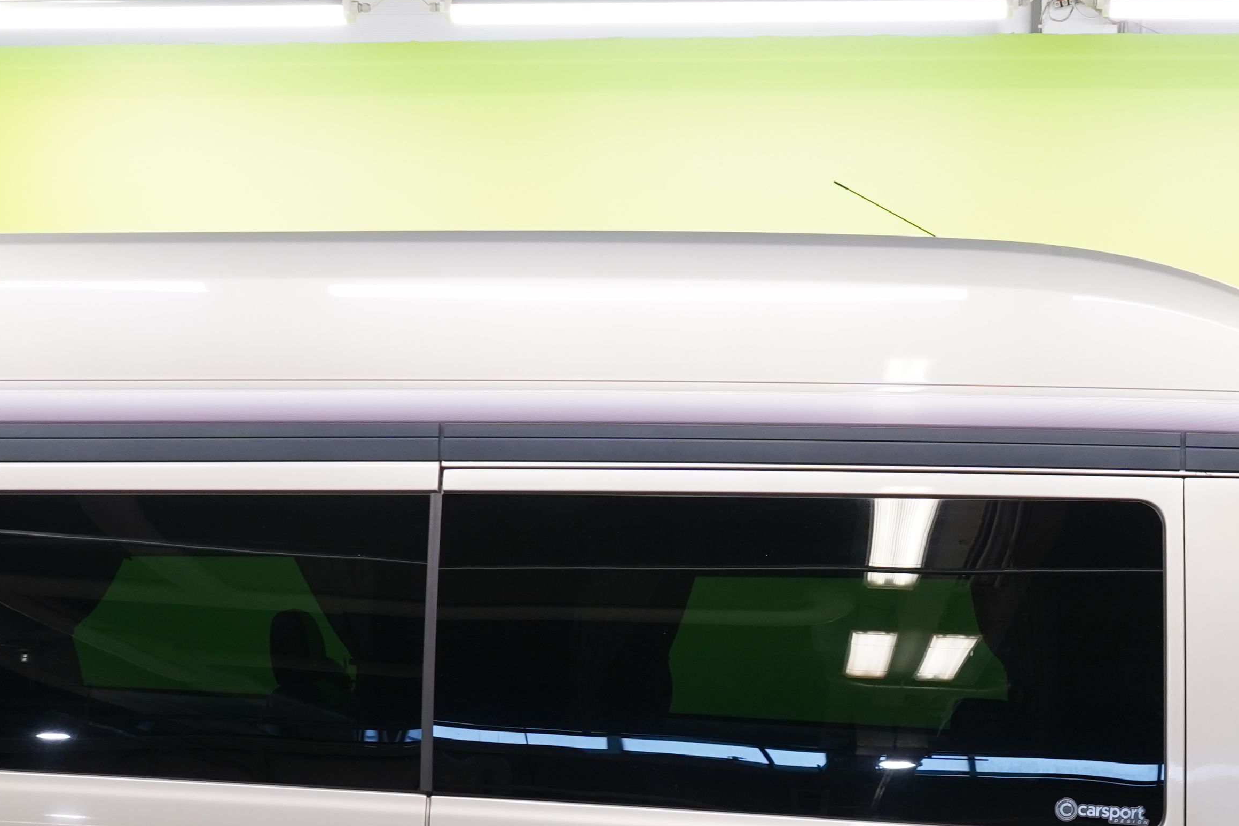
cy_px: 780
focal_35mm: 75
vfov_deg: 17.8
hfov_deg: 26.7
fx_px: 2581
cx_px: 894
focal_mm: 29
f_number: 5.6
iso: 800
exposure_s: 1/30
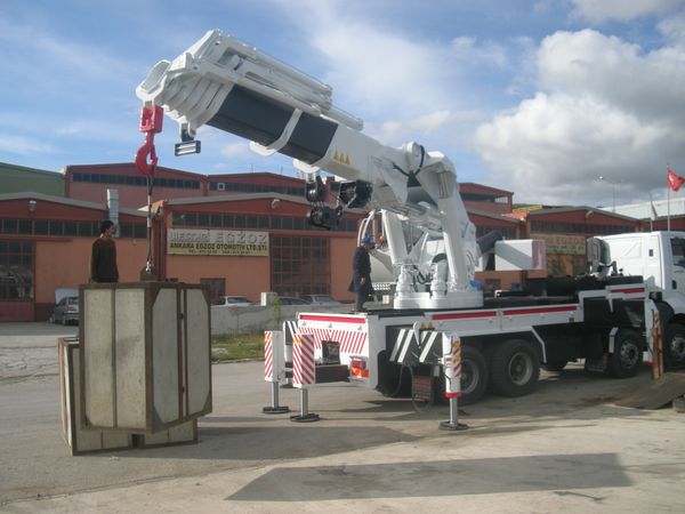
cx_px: 342
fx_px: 732
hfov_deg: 50.1
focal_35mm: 37
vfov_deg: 38.7
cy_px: 257
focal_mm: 7.9
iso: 64
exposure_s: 1/150
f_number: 8
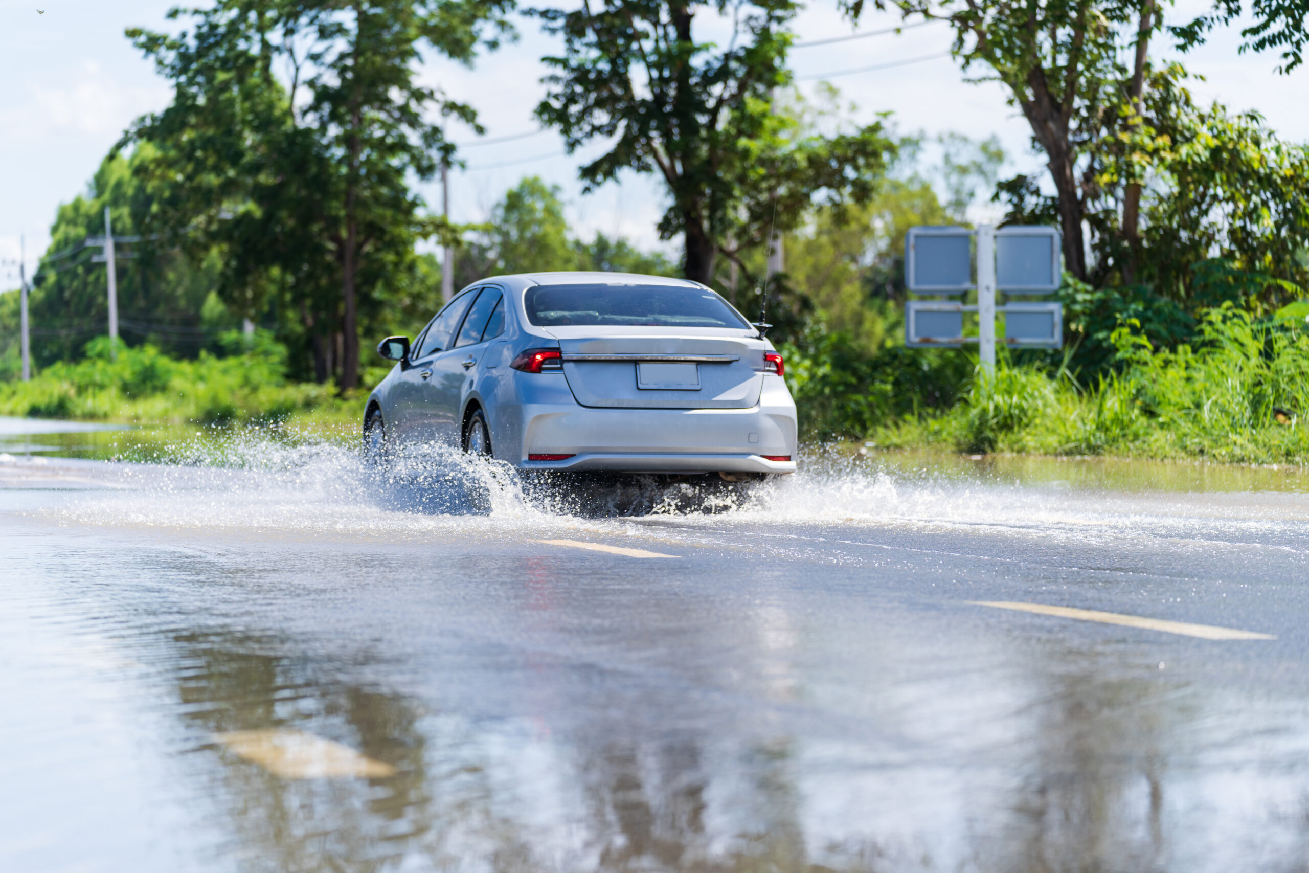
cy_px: 436
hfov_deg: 17.8
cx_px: 654
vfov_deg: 11.9
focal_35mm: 115
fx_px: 4181
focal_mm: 115
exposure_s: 1/2000
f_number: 2.8
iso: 100
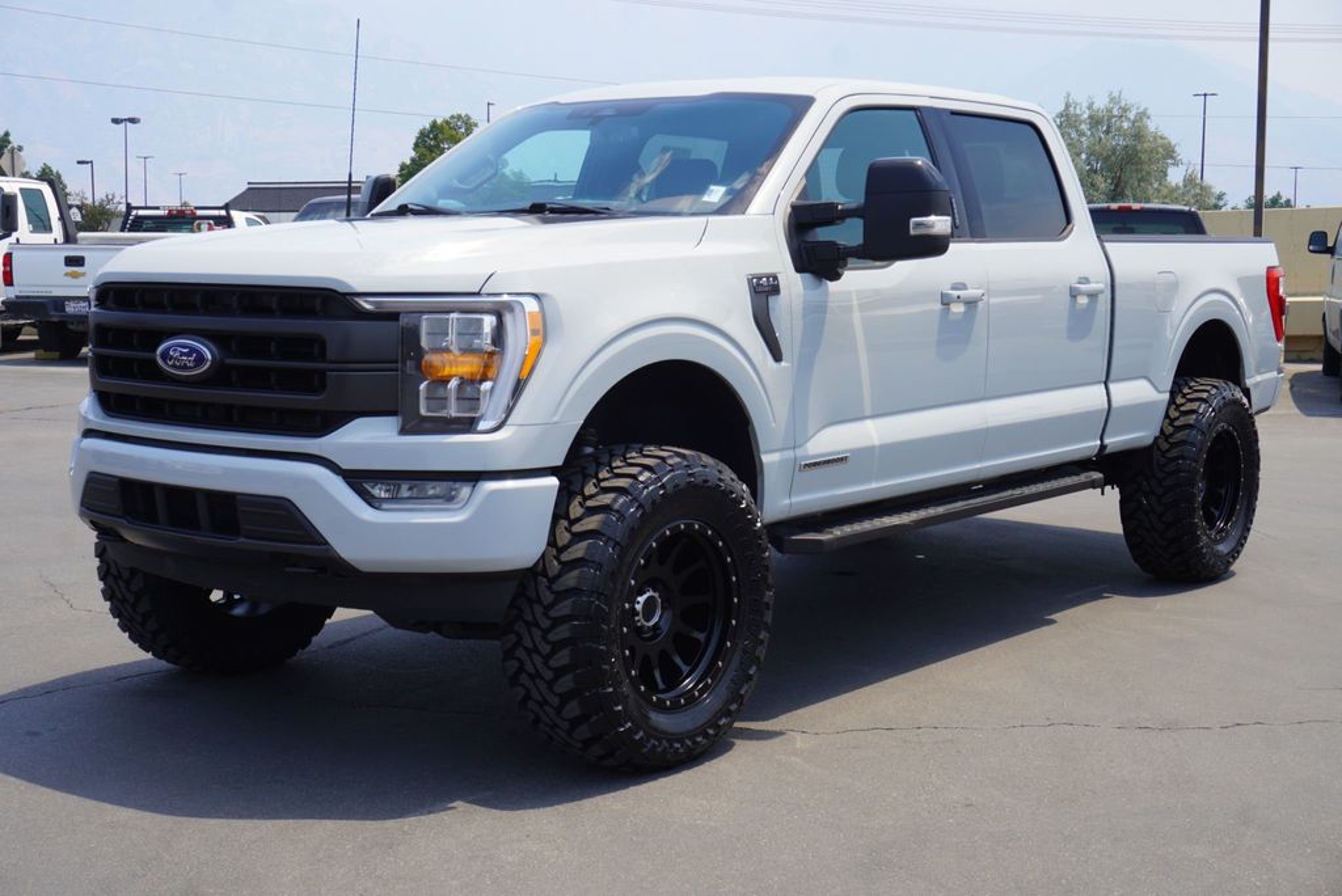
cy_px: 448
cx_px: 671
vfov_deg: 28.1
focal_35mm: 48
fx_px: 1790
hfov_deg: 41.1
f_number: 10
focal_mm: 32
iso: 100
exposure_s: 1/125
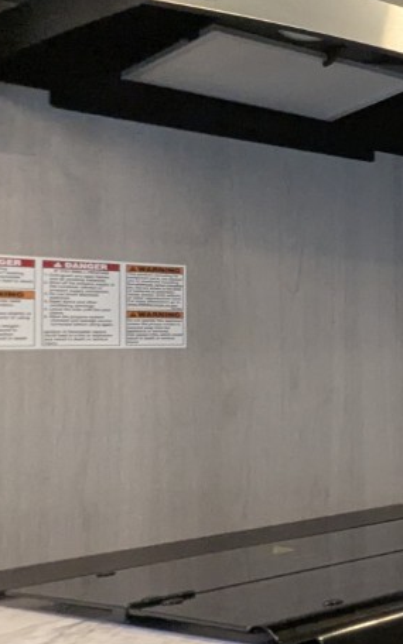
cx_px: 925
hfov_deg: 15.6
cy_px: 308
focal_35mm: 52
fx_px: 914
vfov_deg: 38.9
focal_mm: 2.35
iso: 333
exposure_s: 1/79.5
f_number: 2.2
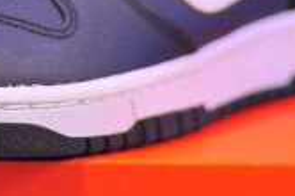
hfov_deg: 5.7
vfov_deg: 3.7
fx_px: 2952
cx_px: -110
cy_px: -234
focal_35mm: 361
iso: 250
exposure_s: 1/320
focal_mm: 50
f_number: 2
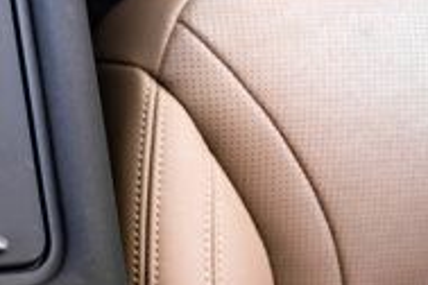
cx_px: -183
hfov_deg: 20.4
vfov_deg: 15.4
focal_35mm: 88
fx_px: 1046
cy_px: 28
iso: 800
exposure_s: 1/200
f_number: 3.5
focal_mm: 26
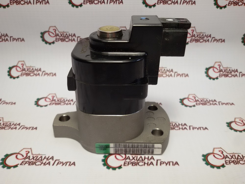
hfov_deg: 58.4
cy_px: 92
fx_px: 219
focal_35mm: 31
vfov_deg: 45.4
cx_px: 122
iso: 50
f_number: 2.4
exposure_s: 1/100
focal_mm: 2.93
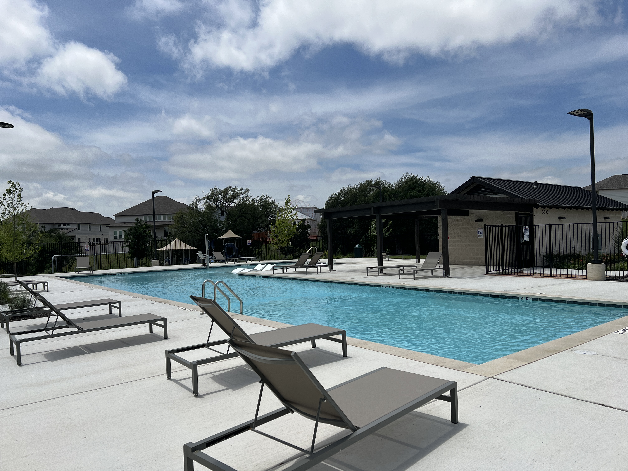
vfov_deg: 53.1
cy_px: 236
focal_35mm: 26
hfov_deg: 67.3
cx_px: 314
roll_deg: +2.3
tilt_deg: +0.9
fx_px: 472
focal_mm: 5.7
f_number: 1.5
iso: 50
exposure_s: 1/10309
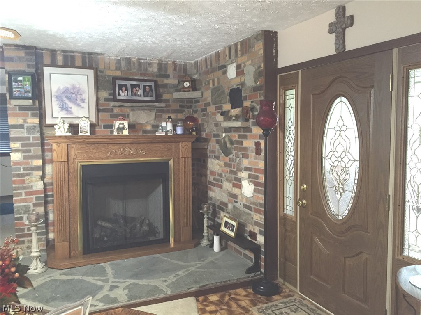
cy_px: 158
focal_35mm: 29
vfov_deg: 48.2
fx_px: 353
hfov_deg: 61.7
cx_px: 210
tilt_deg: -3.8
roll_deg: -0.3
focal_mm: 4.15
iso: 250
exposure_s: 1/17
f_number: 2.2
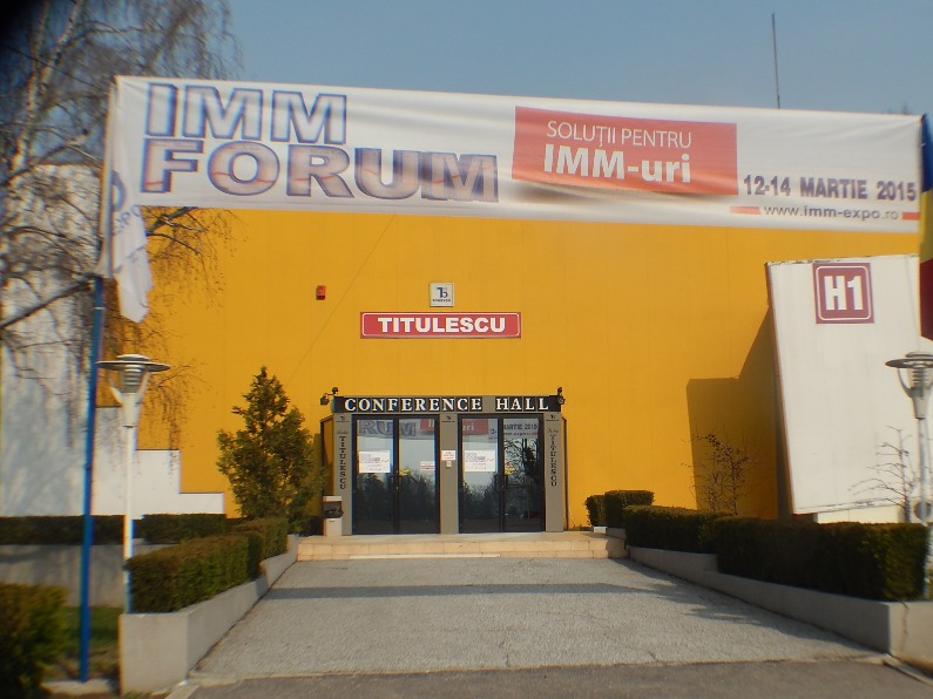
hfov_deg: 22.8
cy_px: 350
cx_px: 466
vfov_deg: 17.2
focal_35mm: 86
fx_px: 2318
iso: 125
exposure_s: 1/400
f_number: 8.6
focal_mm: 15.3
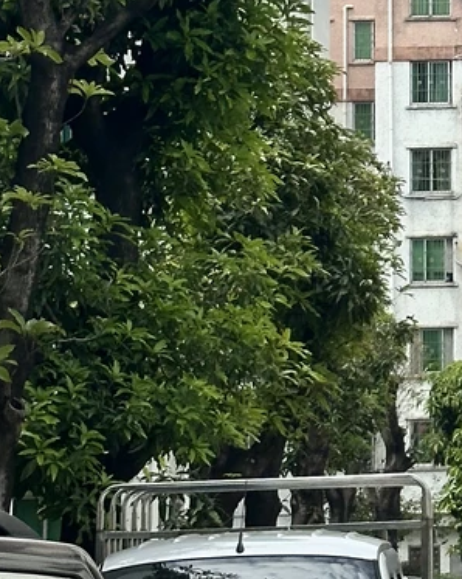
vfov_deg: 10.6
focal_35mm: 181
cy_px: -2
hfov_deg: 8.3
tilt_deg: +9.2
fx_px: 3096
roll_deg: +0.4
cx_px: 707
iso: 64
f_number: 1.78
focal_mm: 6.86
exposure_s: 1/5882
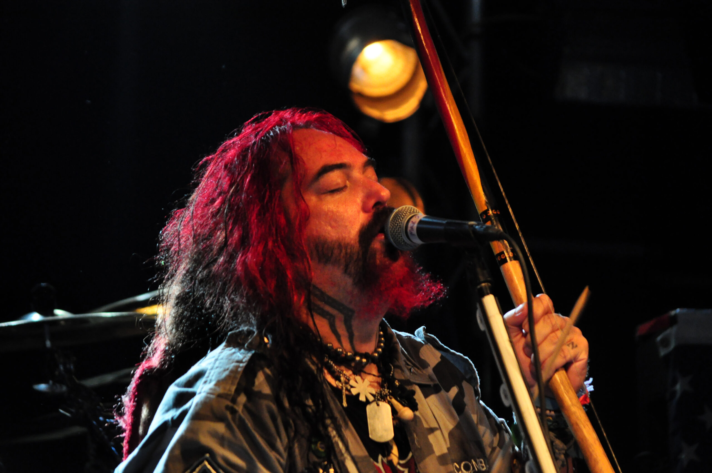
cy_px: 236
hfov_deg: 11.2
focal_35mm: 183
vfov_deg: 7.5
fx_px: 3615
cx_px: 356
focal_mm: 122
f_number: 4.8
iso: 2000
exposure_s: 1/60
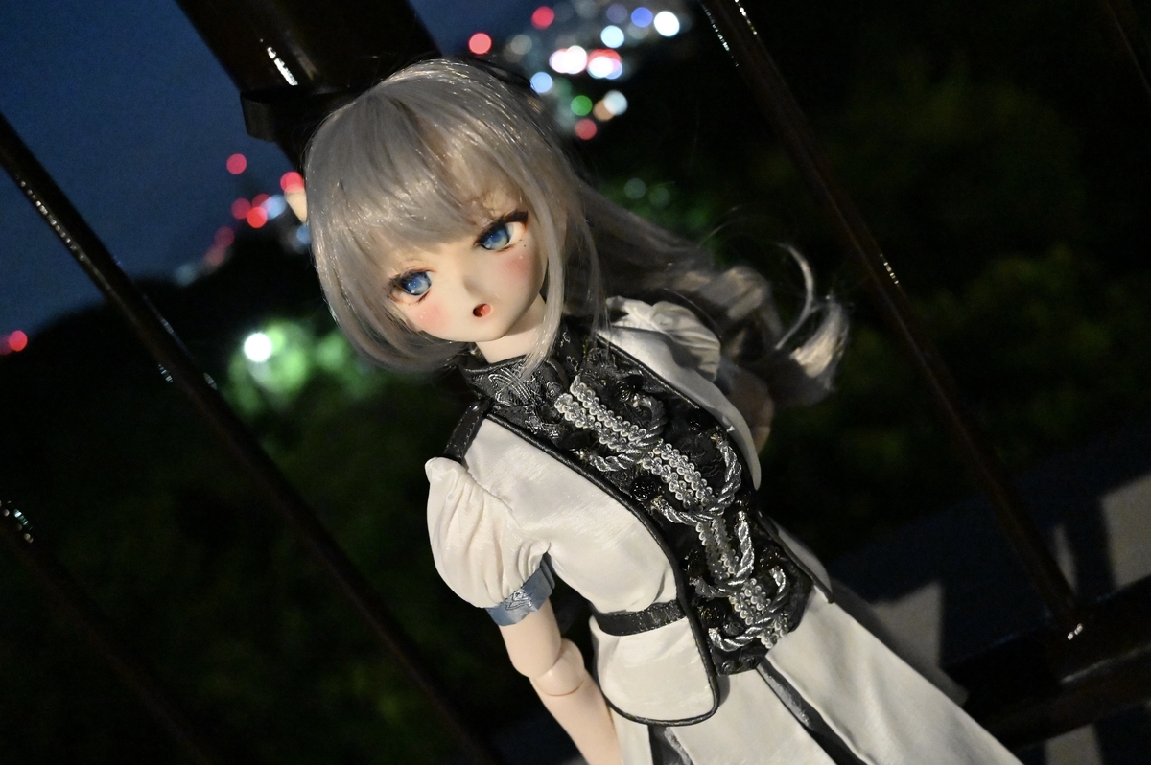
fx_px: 1102
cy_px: 382
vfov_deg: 38.3
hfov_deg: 55.1
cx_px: 576
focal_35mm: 34
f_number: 5
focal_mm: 34.5
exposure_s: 1/40
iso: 45600
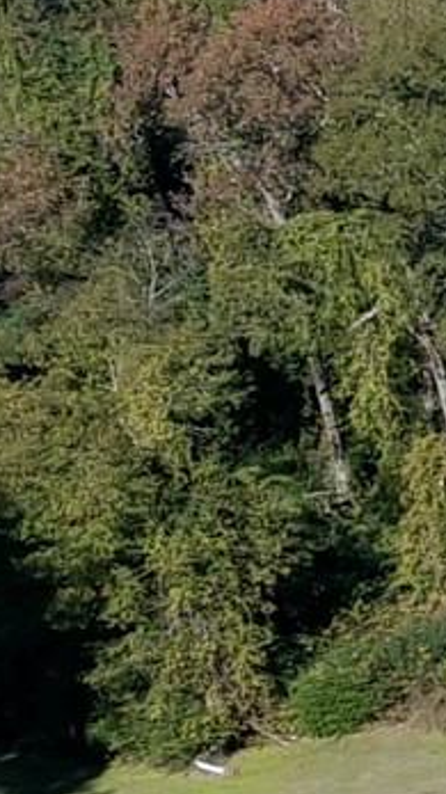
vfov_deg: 12.7
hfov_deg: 5.5
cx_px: 2182
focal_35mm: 167
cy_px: 25
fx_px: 3514
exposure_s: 1/1250
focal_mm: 4.74
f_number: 1.8
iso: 100
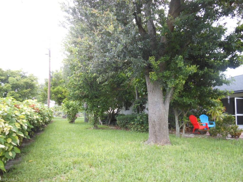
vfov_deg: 54.9
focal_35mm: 25
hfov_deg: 69.4
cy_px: 91
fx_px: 175
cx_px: 122
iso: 80
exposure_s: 1/40
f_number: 3.2
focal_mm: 4.5
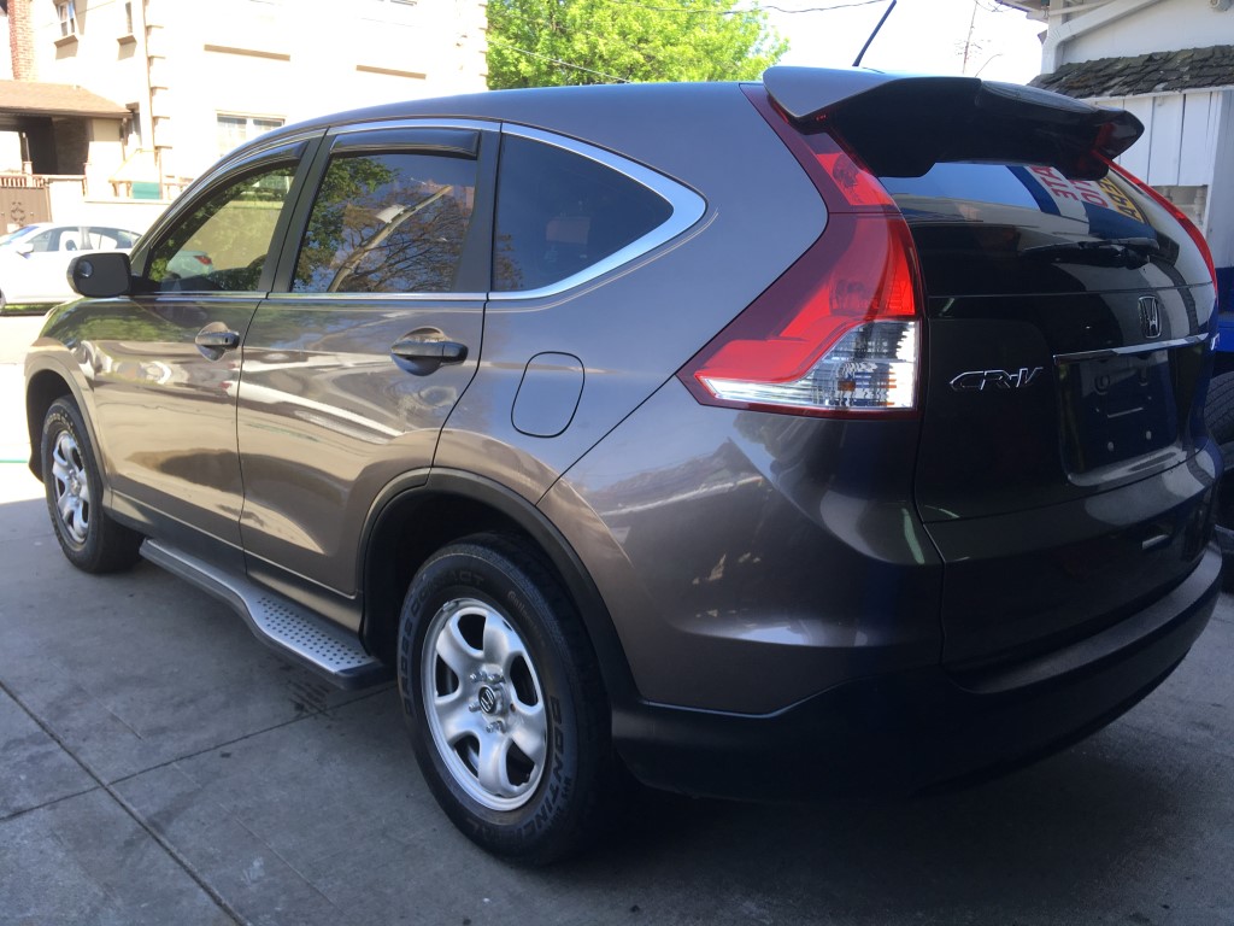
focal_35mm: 29
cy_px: 463
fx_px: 1034
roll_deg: +0.0
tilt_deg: -11.6
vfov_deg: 48.2
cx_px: 617
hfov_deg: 61.7
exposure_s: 1/189
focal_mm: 4.15
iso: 25
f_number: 2.2
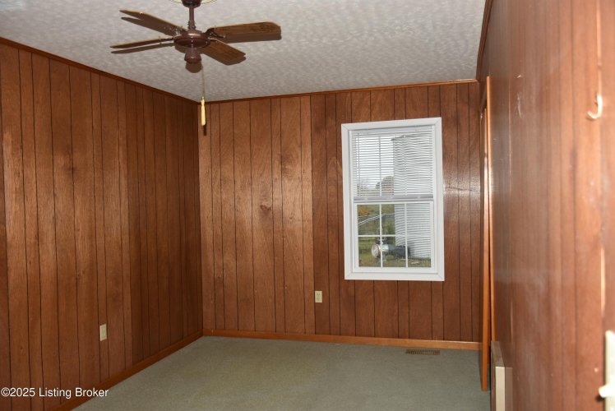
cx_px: 308
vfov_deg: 43.7
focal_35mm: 30
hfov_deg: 61.9
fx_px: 513
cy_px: 206
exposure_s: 1/60
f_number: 3.5
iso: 250
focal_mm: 20
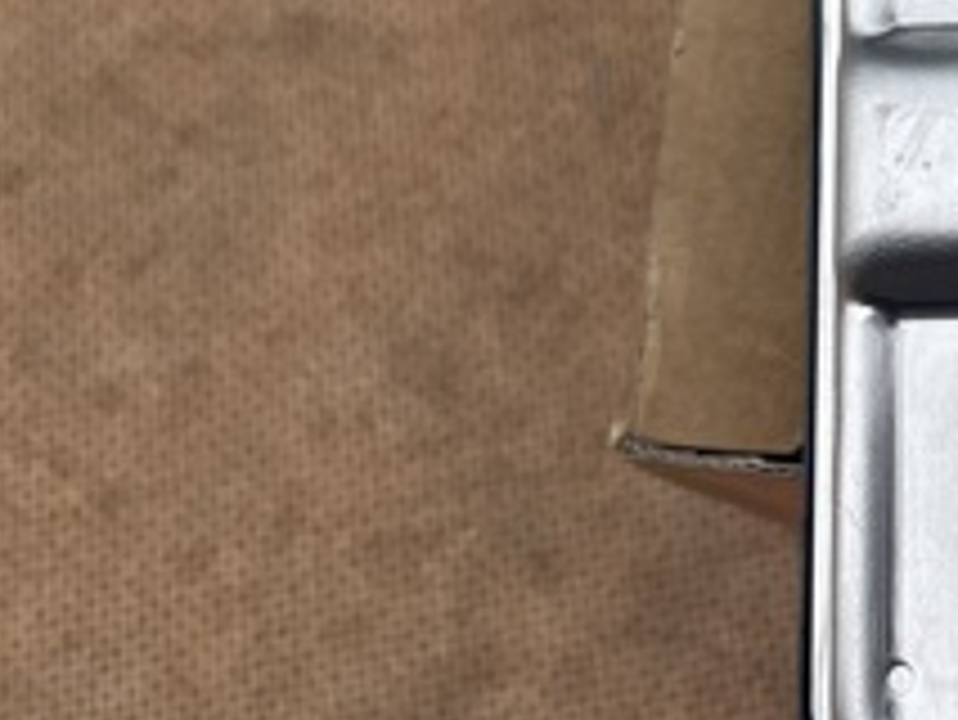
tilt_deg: -66.2
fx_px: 2160
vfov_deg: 18.4
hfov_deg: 22.7
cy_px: -16
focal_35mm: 78
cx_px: 1201
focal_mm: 4.2
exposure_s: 1/1304
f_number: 1.6
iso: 32
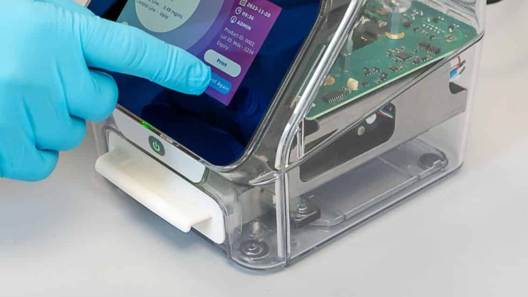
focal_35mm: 103
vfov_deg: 11.7
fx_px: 1442
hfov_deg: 20.7
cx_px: 180
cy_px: 72
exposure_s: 1/160
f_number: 5.6
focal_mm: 36
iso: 320
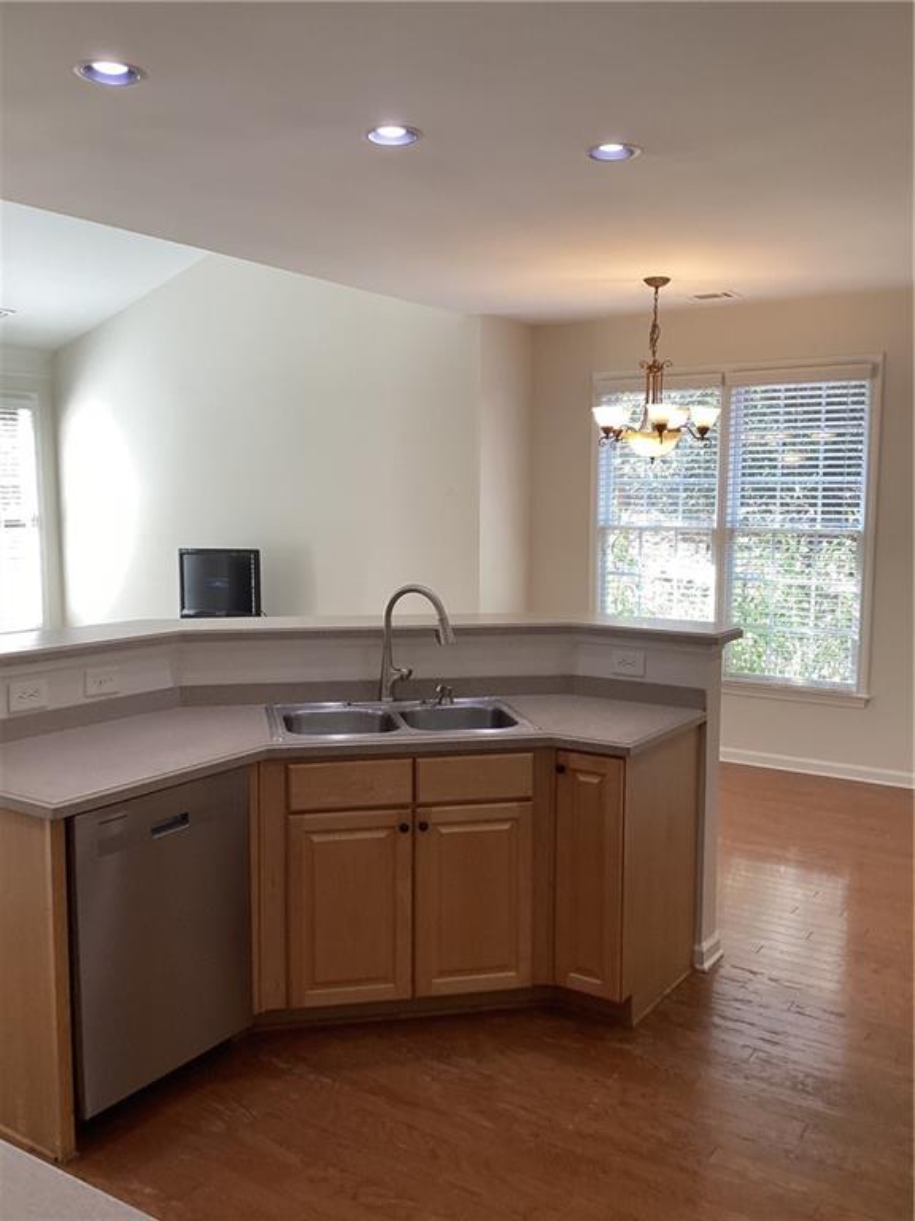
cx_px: 458
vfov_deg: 58.4
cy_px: 610
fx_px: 1093
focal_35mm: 31
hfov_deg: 45.4
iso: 80
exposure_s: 1/120
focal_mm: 3.3
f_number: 2.4
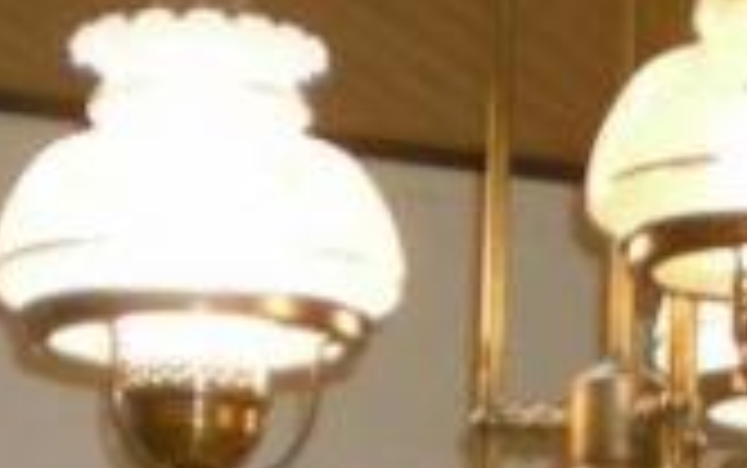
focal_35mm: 248
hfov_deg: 8.4
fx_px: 5052
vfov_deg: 5.1
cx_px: 562
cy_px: 1292
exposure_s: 1/30
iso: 145
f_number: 3.1
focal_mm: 6.3
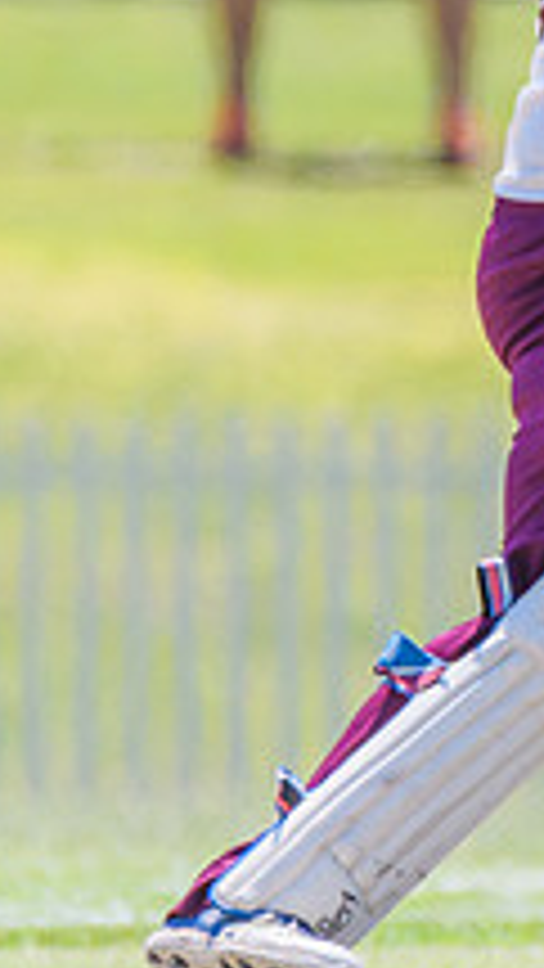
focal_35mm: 2802
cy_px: 437
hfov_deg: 0.4
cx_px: 631
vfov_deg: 0.8
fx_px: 71826
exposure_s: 1/1600
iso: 640
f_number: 6.3
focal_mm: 600
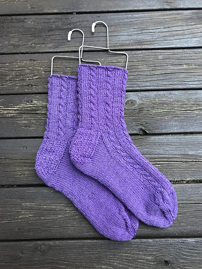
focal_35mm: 28
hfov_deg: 49.7
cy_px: 134
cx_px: 101
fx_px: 218
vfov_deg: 63.4
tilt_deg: -78.2
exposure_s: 1/7
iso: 100
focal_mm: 3.99
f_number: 1.8
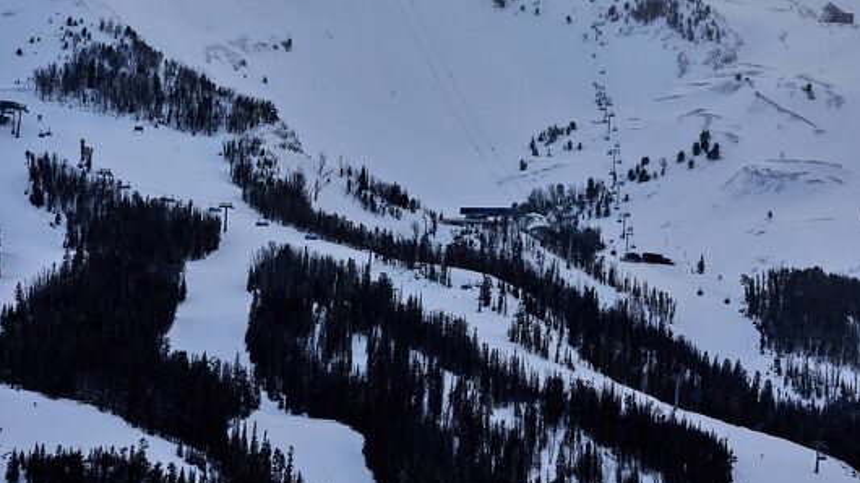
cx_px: 431
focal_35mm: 215
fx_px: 4902
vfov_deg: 5.6
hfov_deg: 10.0
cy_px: 78
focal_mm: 136
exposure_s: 1/250
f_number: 11
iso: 400
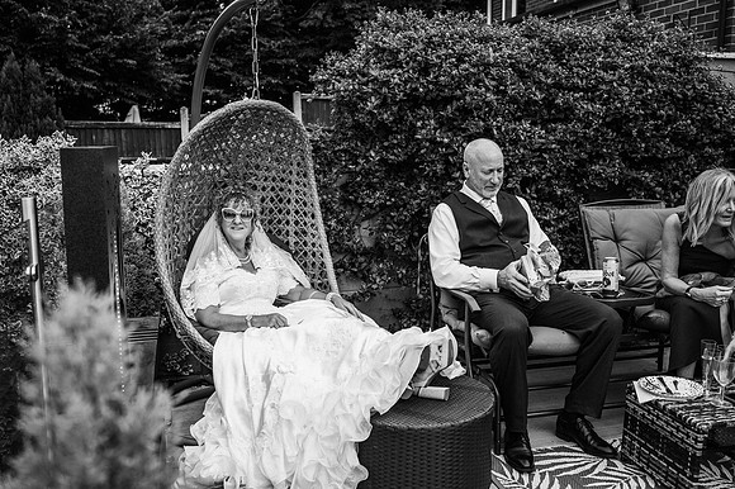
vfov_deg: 37.8
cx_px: 368
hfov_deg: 54.5
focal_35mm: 35
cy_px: 244
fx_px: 714
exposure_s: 1/1250
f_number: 3.5
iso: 100
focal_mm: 35
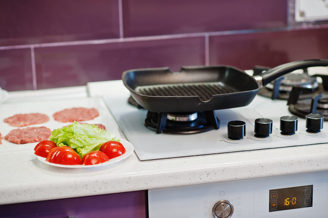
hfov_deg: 23.9
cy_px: 109
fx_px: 774
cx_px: 164
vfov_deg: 16.0
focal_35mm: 85
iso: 400
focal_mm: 85
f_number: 2.5
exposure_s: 1/200
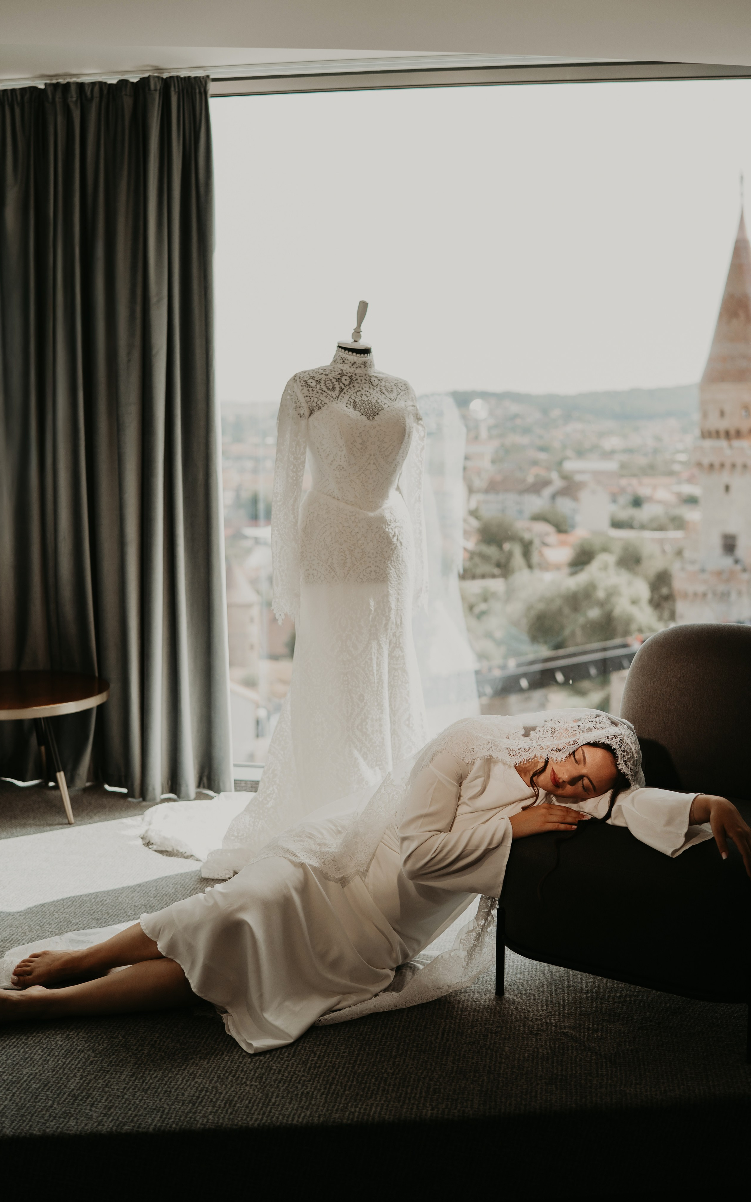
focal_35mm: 36
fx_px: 1179
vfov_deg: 54.0
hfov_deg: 35.3
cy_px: 601
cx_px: 359
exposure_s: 1/1000
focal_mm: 35
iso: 320
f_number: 2
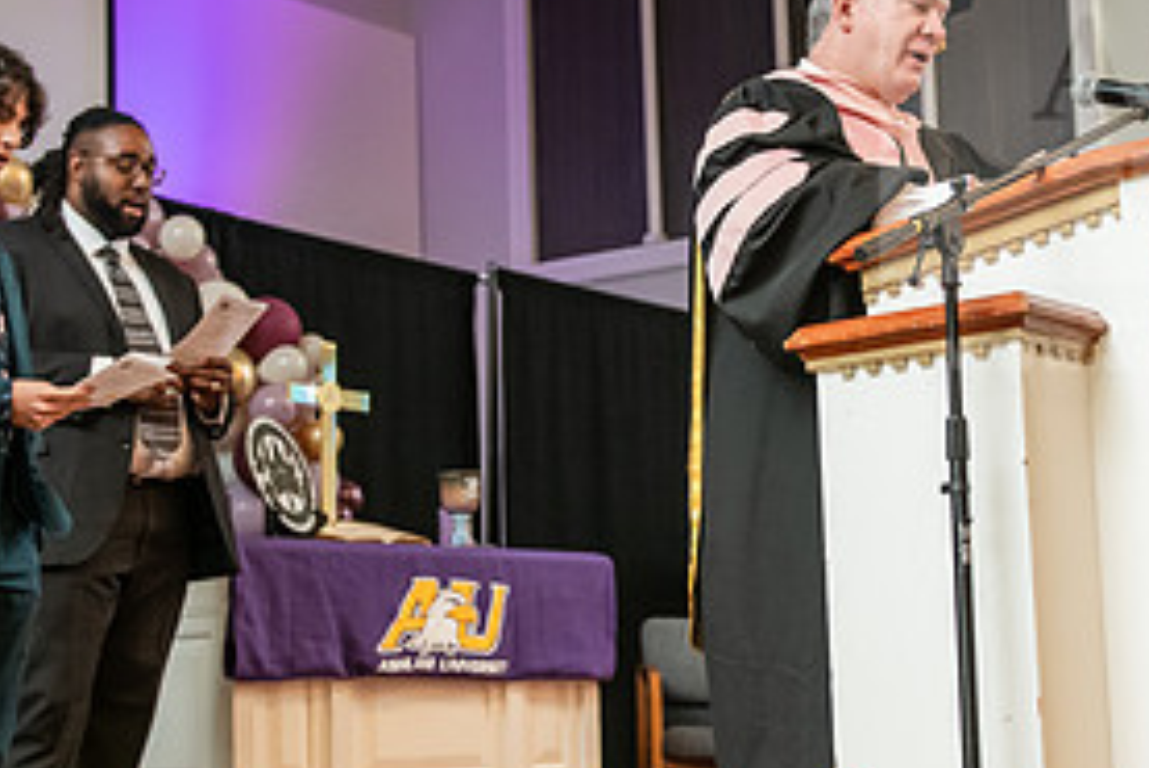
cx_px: 755
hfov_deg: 29.9
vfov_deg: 20.3
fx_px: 2139
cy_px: 438
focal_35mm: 67
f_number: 3.2
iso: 3200
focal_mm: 32
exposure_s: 1/200
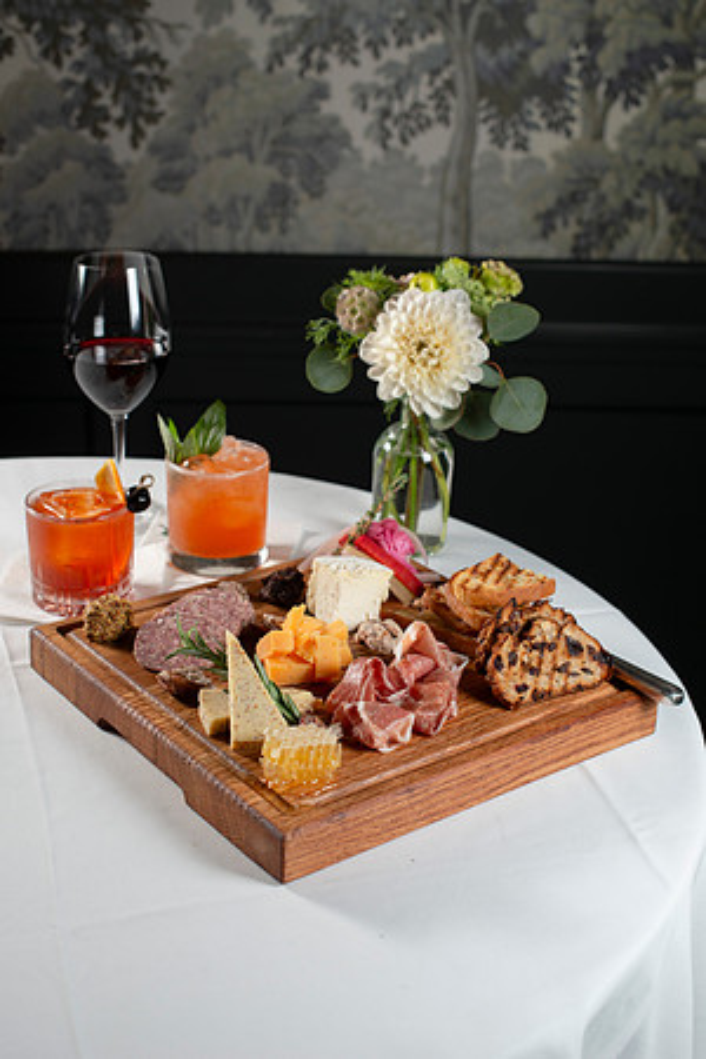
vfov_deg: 39.6
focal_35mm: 50
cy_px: 530
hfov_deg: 27.0
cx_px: 353
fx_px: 1471
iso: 200
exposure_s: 1/200
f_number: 5.6
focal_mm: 50
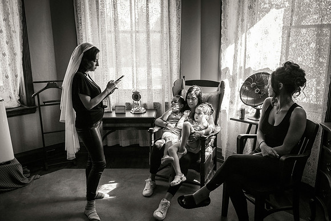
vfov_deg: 41.1
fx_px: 294
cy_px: 110
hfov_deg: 58.7
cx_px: 166
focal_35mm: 32
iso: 2000
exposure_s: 1/2500
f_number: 2.8
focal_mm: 32
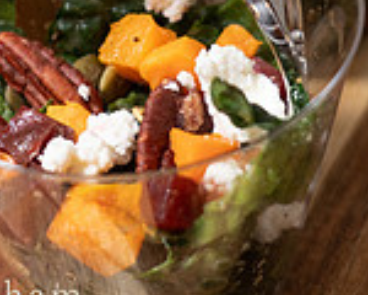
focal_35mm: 156
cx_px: -125
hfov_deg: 12.0
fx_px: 1699
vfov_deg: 9.7
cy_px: -87
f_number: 4
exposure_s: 1/125
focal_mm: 43
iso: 1250
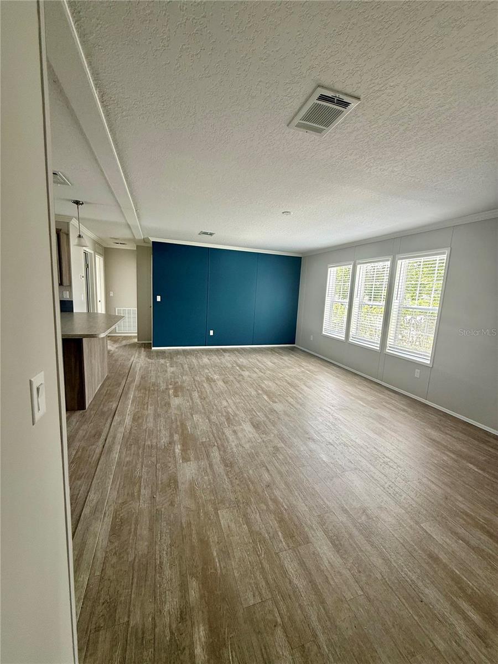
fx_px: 269
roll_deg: -3.4
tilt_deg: -7.3
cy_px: 332
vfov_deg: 102.1
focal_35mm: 14
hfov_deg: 85.7
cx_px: 249
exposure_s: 1/99
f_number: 2.2
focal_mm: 2.22
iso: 125
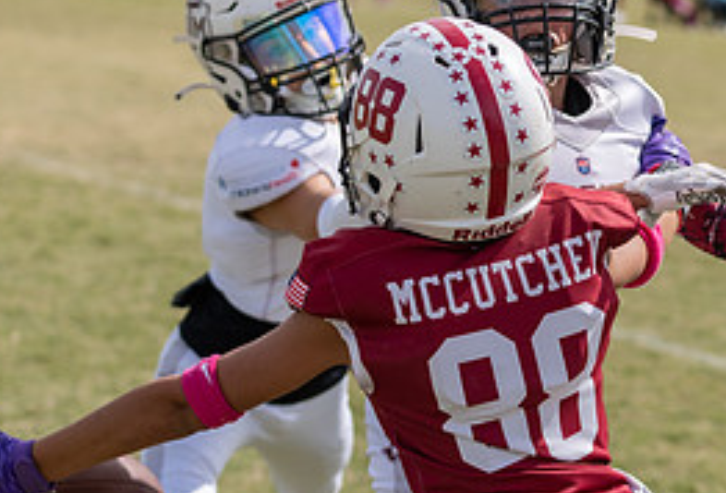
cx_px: 634
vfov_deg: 7.4
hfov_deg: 10.8
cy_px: 171
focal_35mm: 189
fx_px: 3834
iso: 125
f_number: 3.2
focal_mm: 70
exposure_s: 1/2500
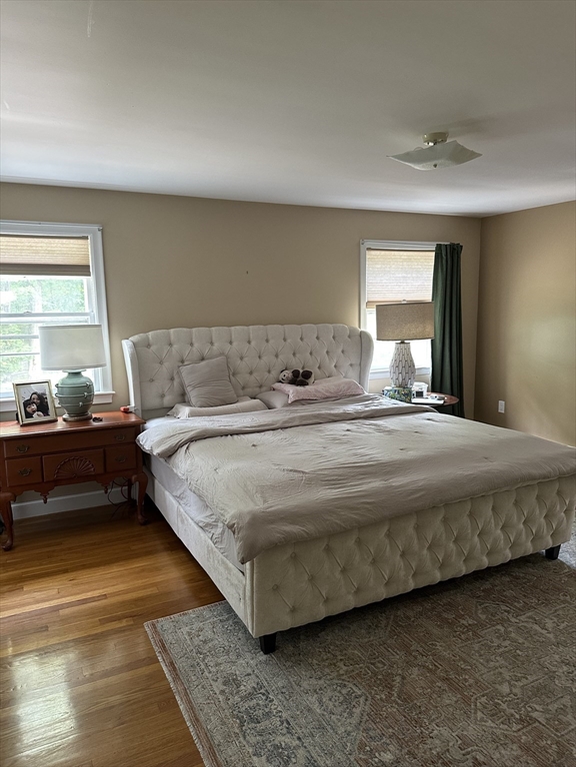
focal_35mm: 24
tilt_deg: -6.8
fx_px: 532
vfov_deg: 71.6
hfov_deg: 56.8
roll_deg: +0.8
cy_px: 384
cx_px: 288
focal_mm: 6.86
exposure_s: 1/60
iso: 320
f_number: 1.78
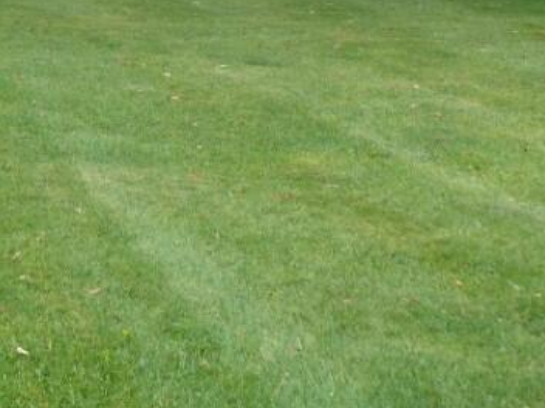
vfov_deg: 14.6
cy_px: -158
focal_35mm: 96
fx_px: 1511
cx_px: -150
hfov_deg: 19.0
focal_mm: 5.9
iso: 100
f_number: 3
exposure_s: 1/60
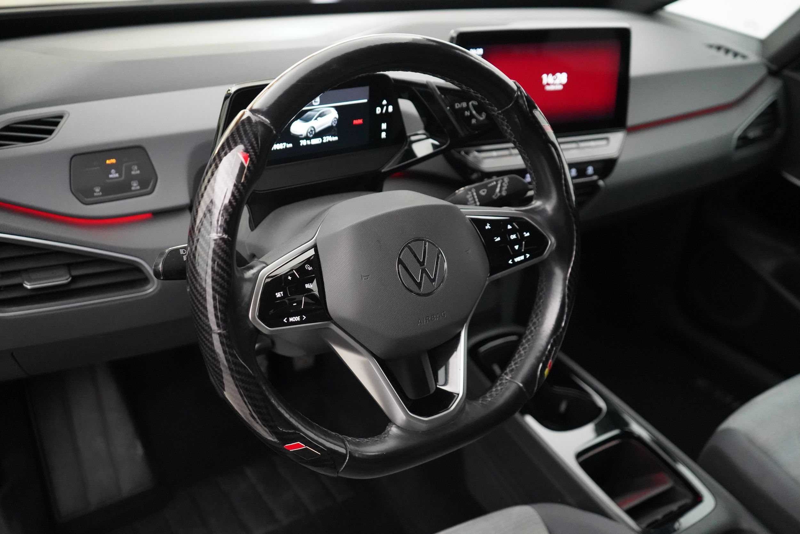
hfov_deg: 60.3
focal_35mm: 31
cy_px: 267
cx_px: 400
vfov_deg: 42.3
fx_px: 689
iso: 12800
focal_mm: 31
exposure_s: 1/160
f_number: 4
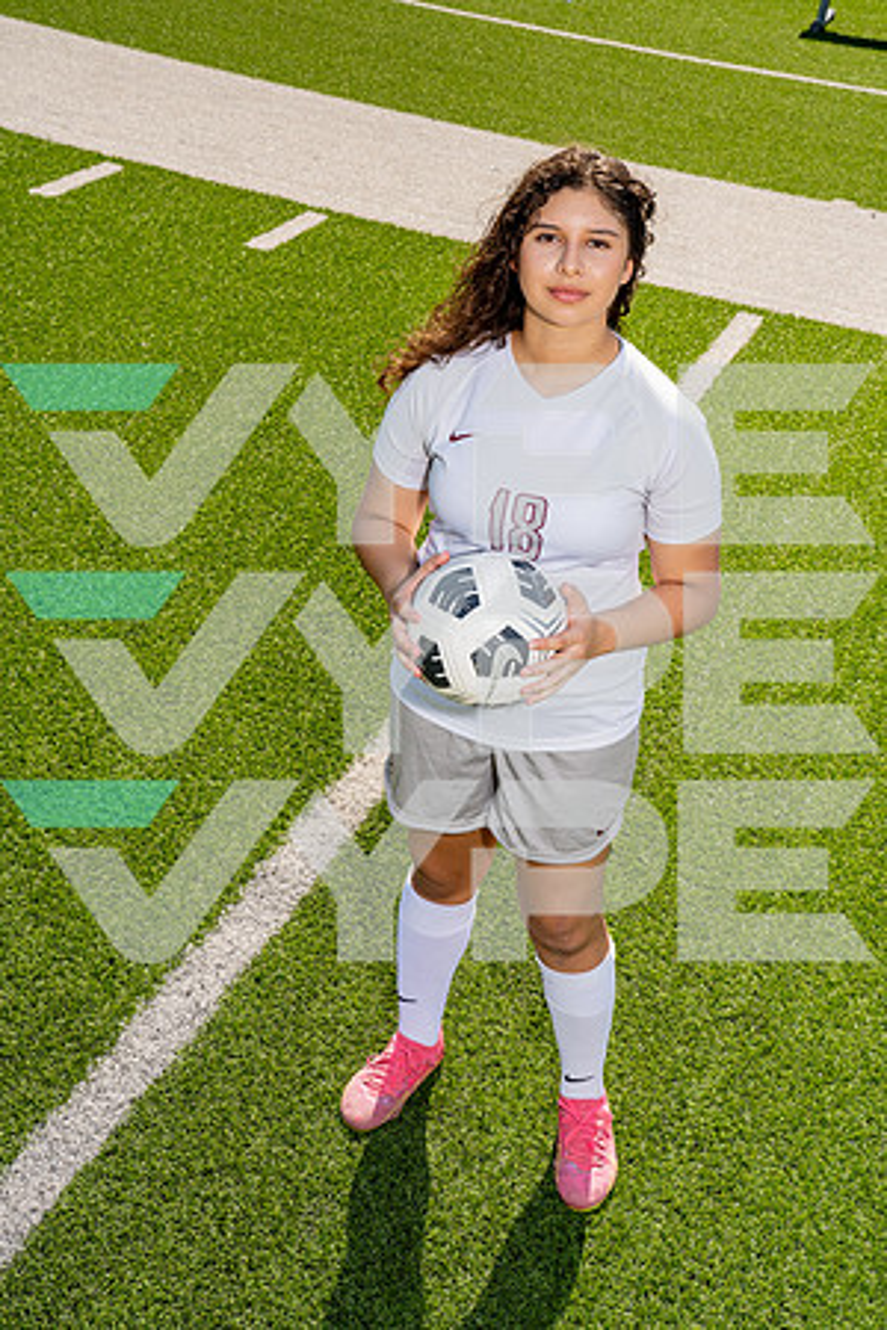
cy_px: 665
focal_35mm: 52
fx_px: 1922
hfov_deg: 26.0
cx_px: 444
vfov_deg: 38.2
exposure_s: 1/250
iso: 320
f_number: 11
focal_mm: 52
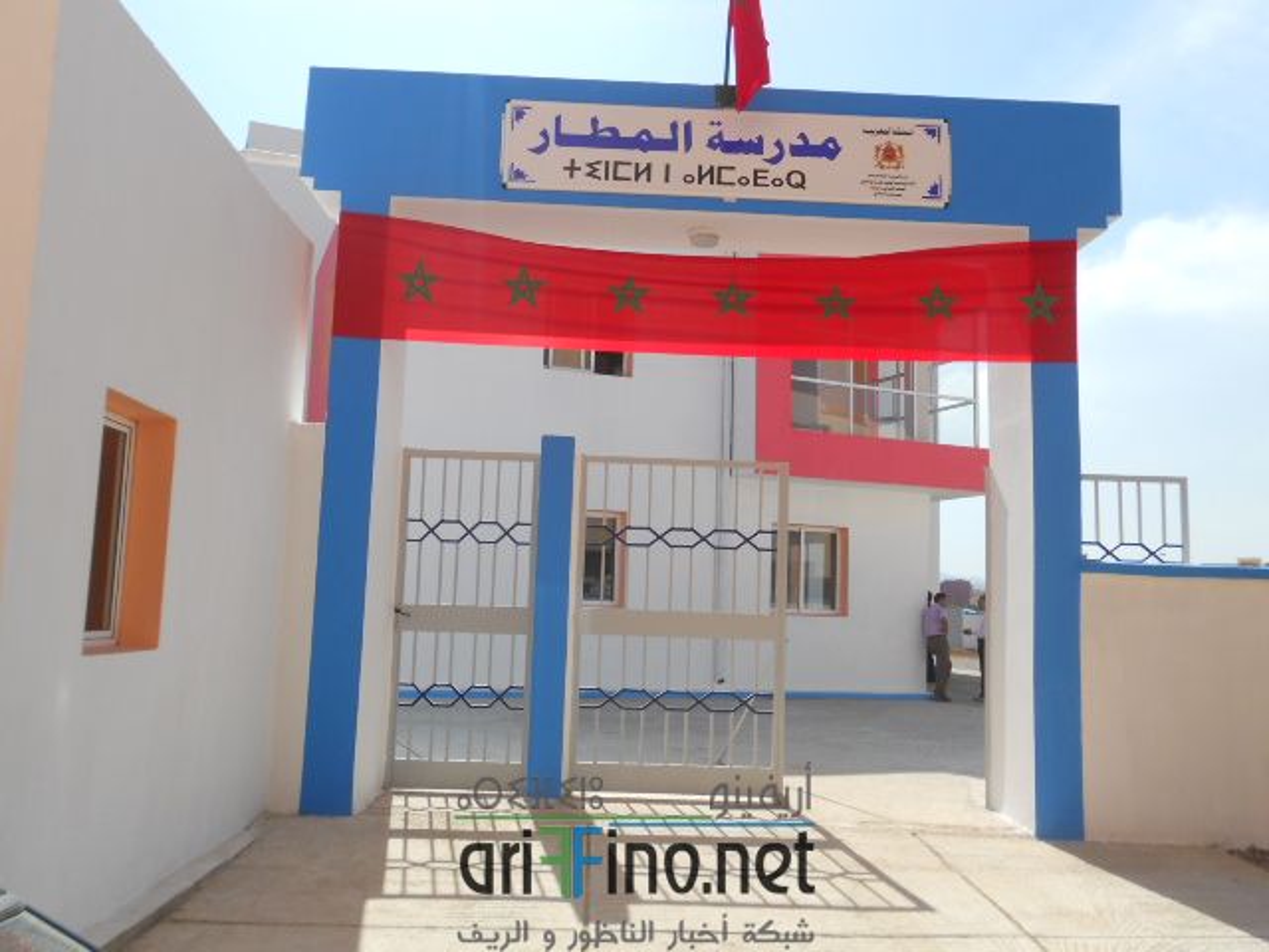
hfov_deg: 56.8
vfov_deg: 44.2
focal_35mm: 32
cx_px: 634
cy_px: 476
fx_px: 1173
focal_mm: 5.8
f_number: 3.5
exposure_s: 1/1000
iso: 80
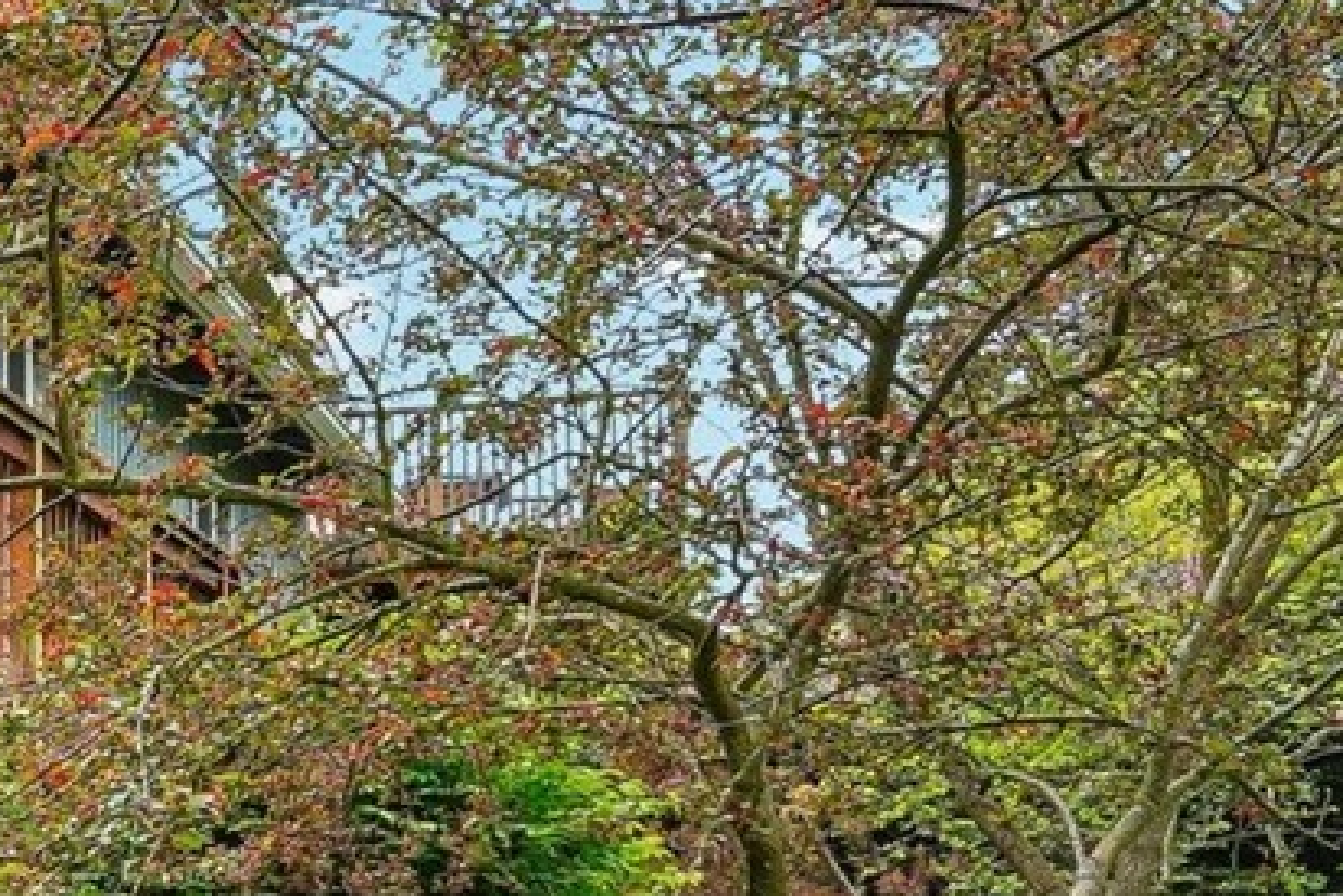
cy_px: 797
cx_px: -927
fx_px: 2612
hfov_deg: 21.4
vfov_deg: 19.1
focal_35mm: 70
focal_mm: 17
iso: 400
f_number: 8
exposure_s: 1/60
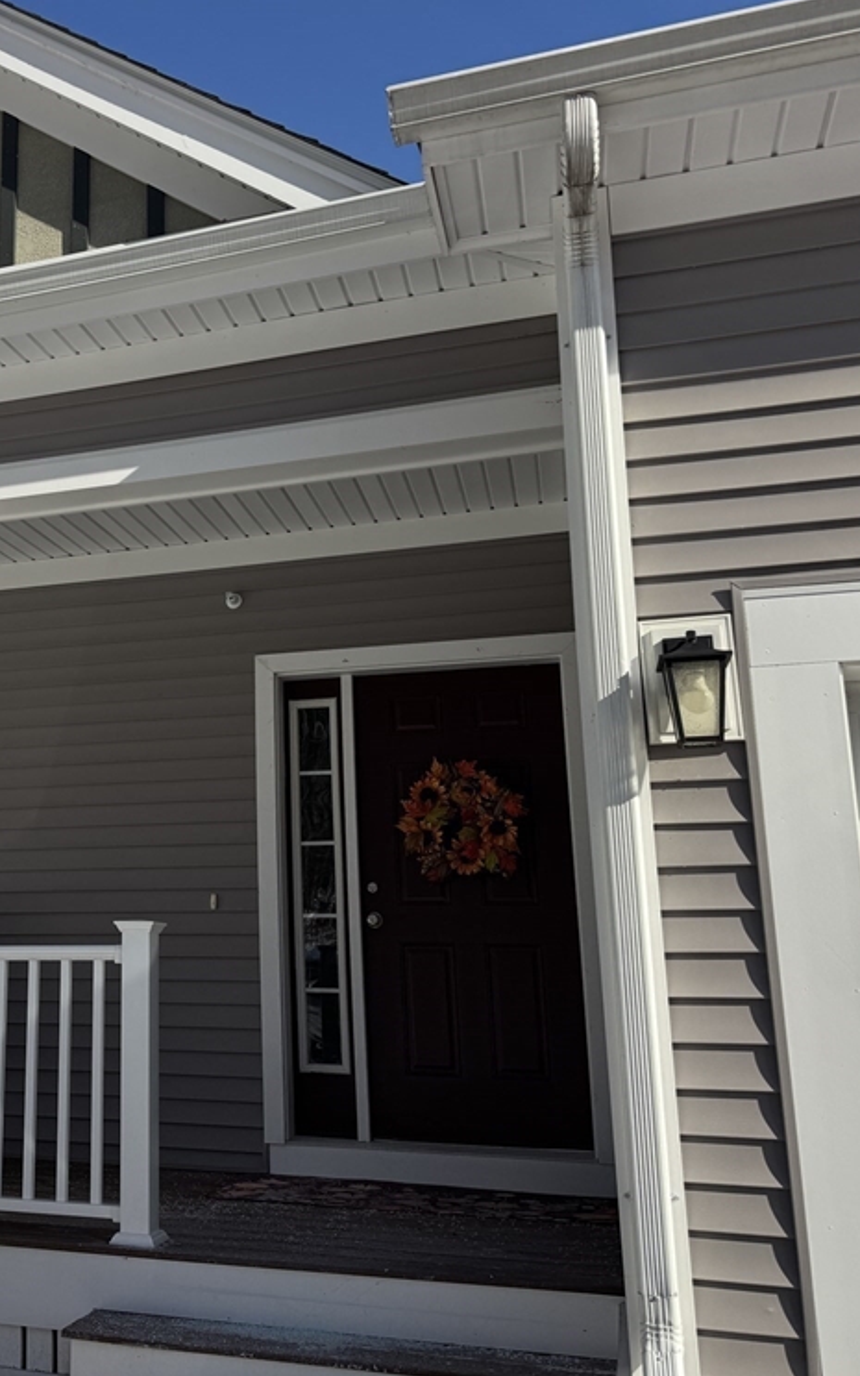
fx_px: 1313
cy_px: 681
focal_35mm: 35
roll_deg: +0.6
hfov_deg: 34.6
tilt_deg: +10.4
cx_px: 118
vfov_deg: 55.3
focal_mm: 6.76
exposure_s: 1/7092
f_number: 1.78
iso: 80
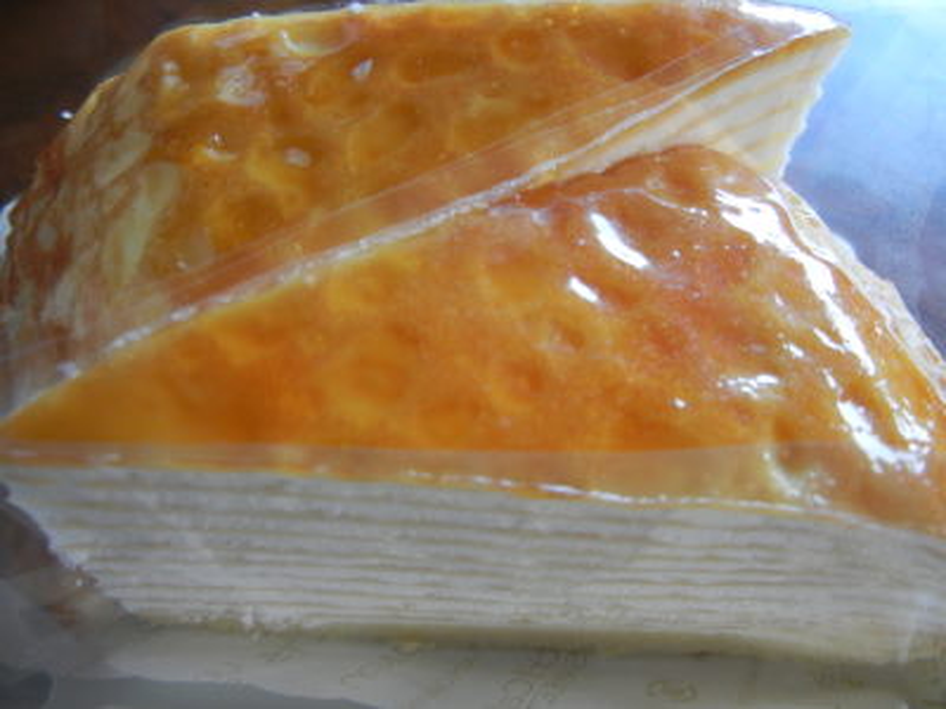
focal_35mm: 30
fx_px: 820
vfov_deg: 46.8
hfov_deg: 60.0
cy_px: 354
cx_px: 473
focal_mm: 5.4
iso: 400
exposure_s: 1/28.2
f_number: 3.5
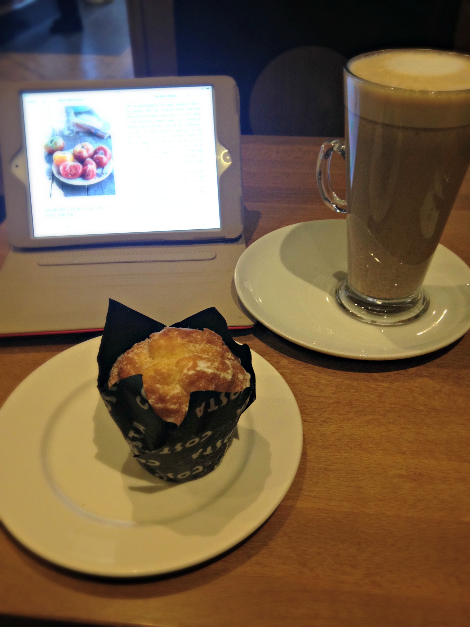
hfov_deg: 42.9
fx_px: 597
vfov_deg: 55.4
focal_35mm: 33
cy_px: 314
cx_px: 235
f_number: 2.4
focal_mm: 4.12
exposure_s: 1/20
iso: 100
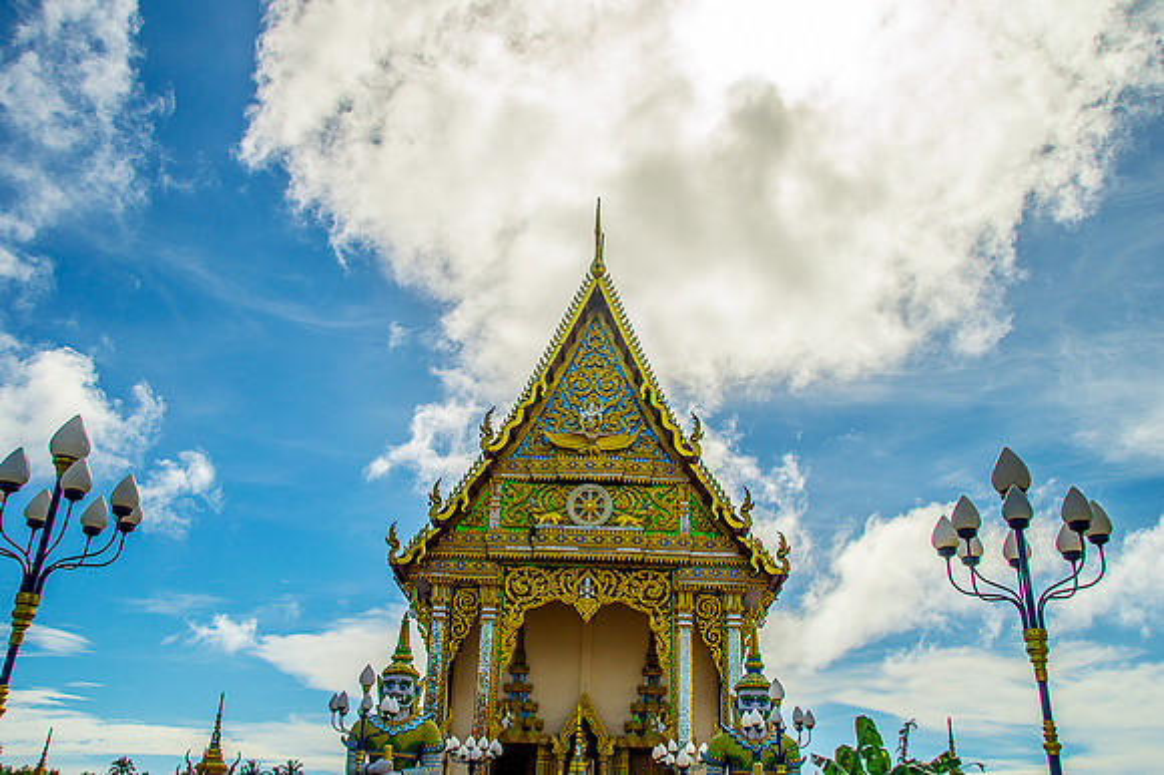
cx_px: 582
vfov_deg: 39.9
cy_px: 388
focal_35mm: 33
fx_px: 1066
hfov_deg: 57.3
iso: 100
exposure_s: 1/640
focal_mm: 22
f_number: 8
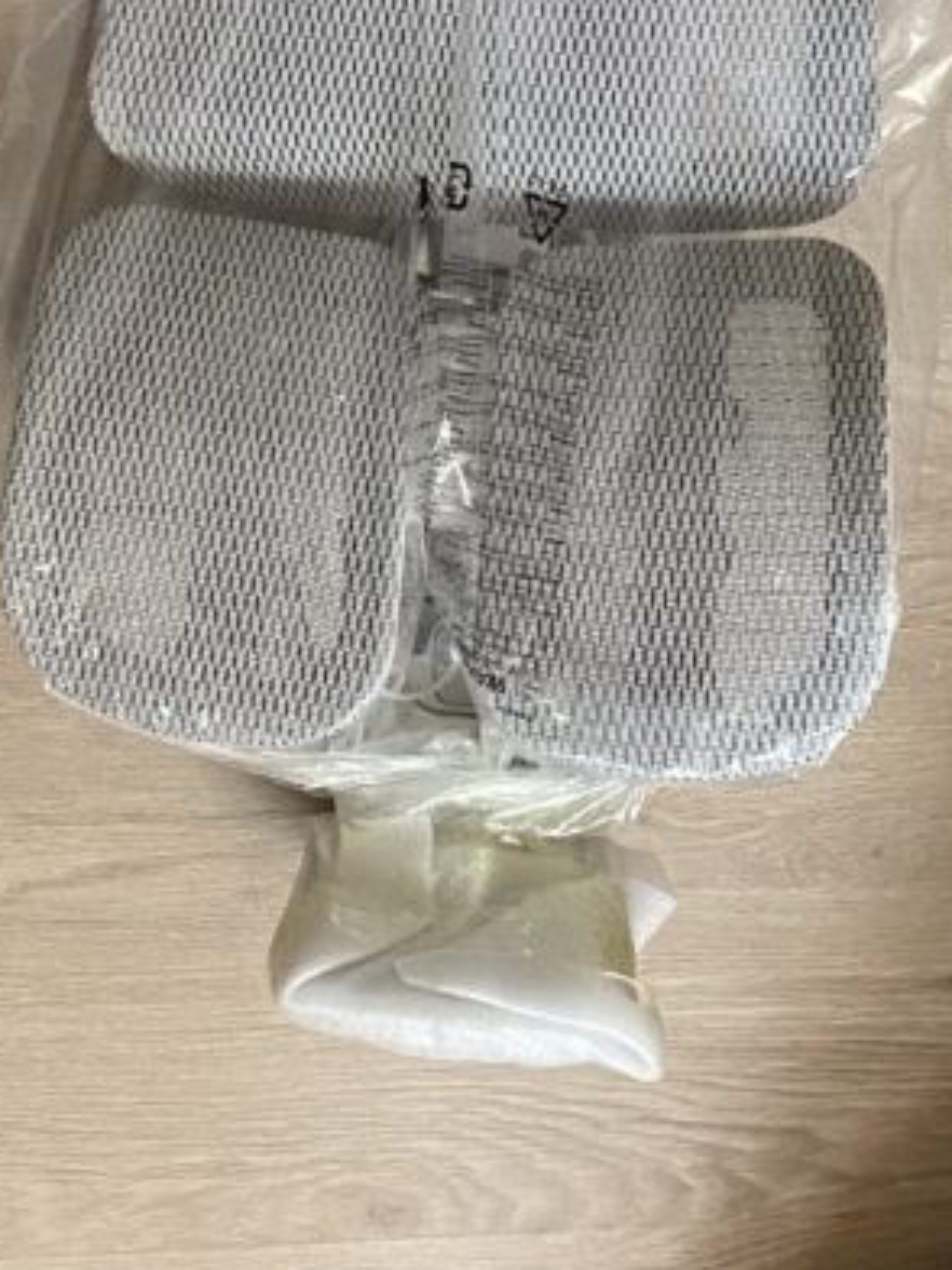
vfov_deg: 26.0
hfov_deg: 21.6
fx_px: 2493
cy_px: -188
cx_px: 366
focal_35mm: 68
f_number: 1.8
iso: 640
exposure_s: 1/40
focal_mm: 4.25
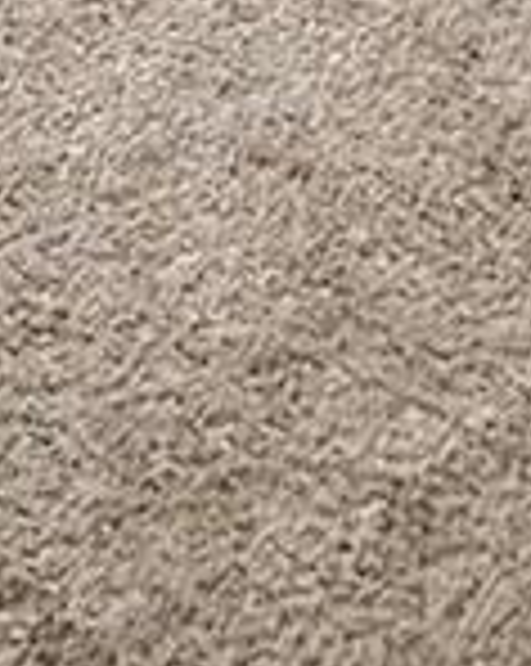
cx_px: -252
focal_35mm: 111
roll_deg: +0.2
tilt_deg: -0.1
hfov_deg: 13.1
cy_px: -1737
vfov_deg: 9.2
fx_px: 2185
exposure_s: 1/144
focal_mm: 2.22
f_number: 2.2
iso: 64
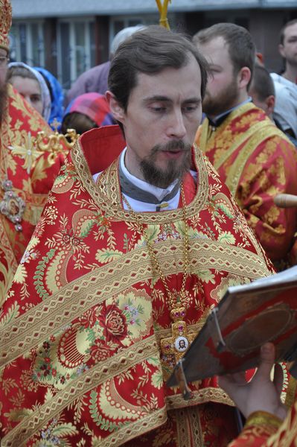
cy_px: 224
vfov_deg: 23.4
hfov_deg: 15.7
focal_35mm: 87
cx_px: 148
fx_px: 1078
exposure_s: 1/125
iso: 400
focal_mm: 58
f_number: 5.3
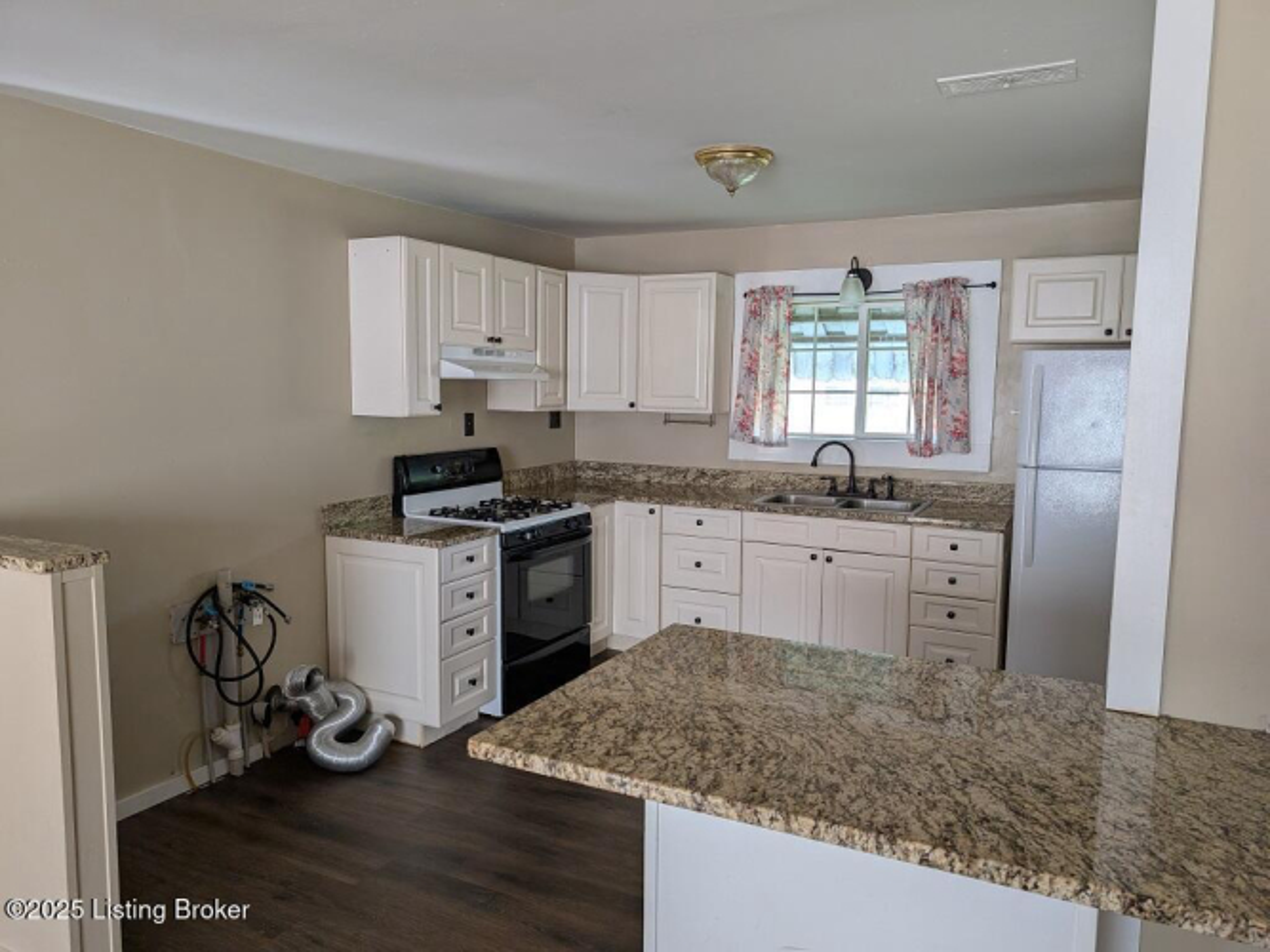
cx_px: 635
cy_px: 476
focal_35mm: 24
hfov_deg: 71.6
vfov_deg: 56.8
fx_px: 880
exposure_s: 1/63.1
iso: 68
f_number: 1.68
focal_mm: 6.9
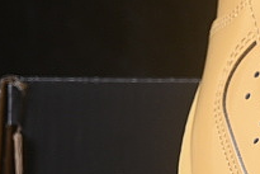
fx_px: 2855
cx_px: 505
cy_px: 99
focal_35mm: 395
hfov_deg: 5.1
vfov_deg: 3.5
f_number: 8
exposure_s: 1/80
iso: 160
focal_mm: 50
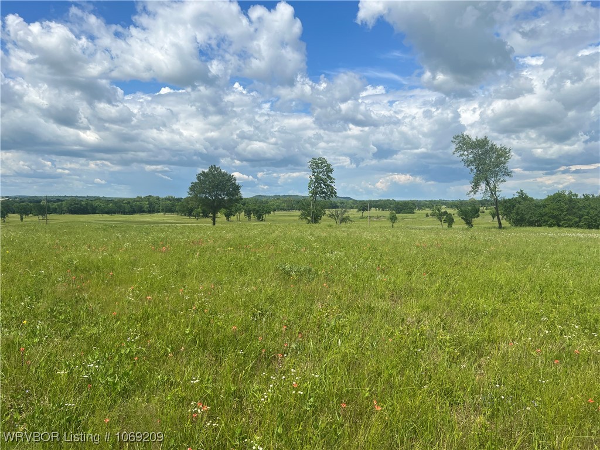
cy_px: 225
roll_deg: -1.2
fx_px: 451
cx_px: 300
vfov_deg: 53.1
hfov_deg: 67.3
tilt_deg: -2.6
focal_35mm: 26
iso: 50
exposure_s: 1/5882
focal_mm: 5.7
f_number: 1.5
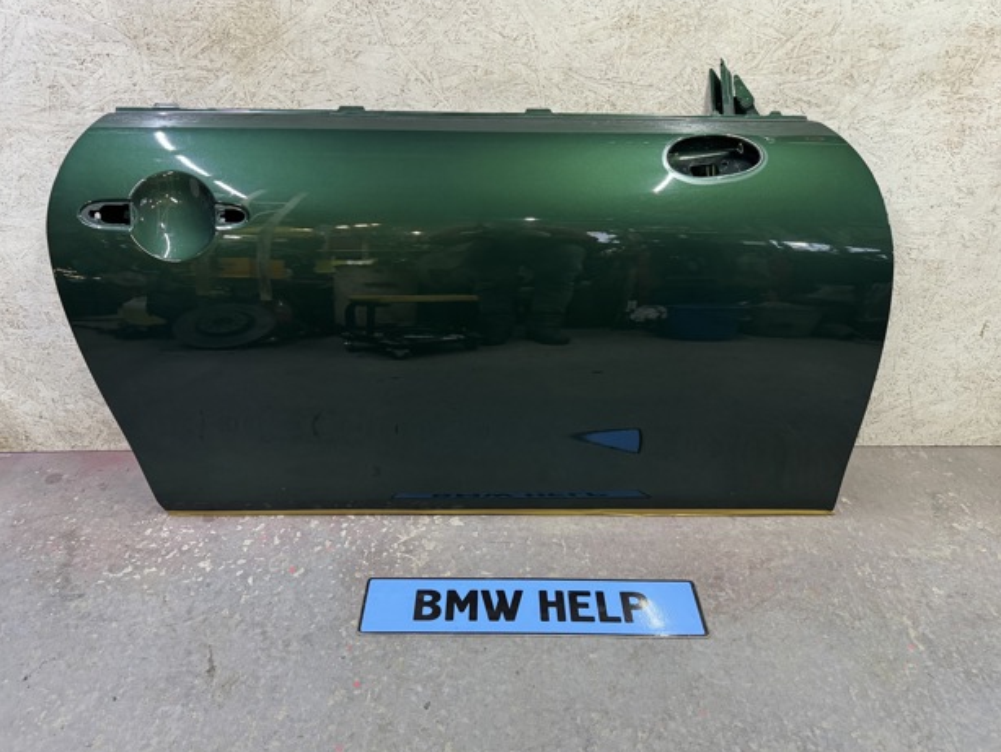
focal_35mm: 25
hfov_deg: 69.3
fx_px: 723
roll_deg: +0.3
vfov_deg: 54.9
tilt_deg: -32.3
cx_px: 483
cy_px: 383
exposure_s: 1/53
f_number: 1.78
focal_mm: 6.76
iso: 400
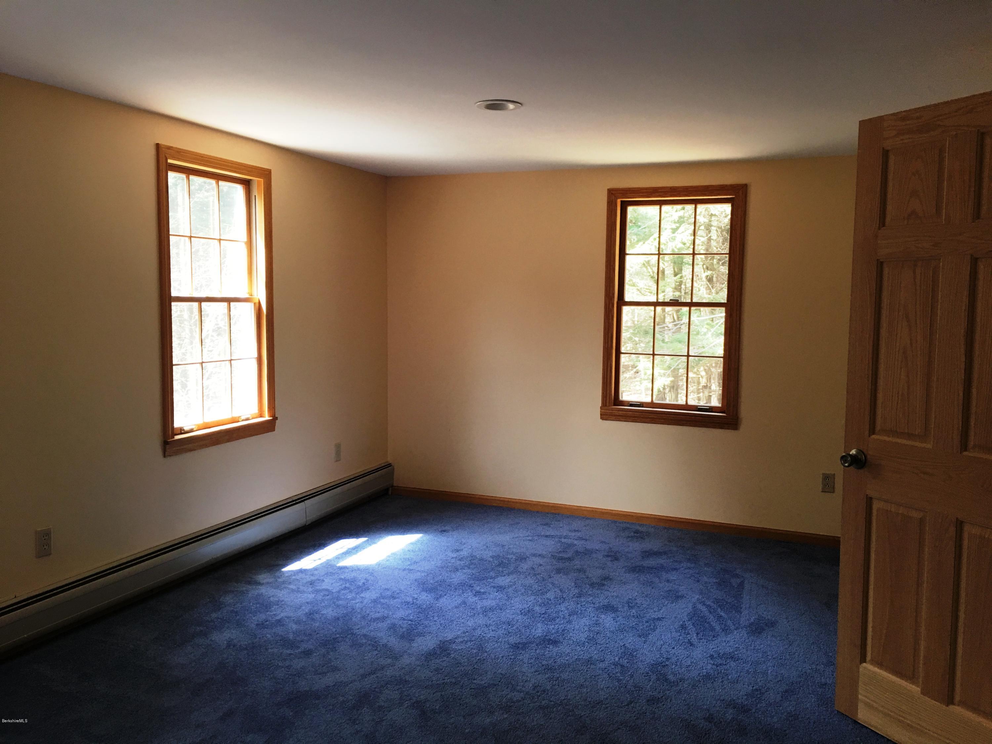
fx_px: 831
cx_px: 496
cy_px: 372
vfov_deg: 48.2
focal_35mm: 29
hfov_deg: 61.7
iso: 40
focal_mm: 4.15
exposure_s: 1/30
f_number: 2.2
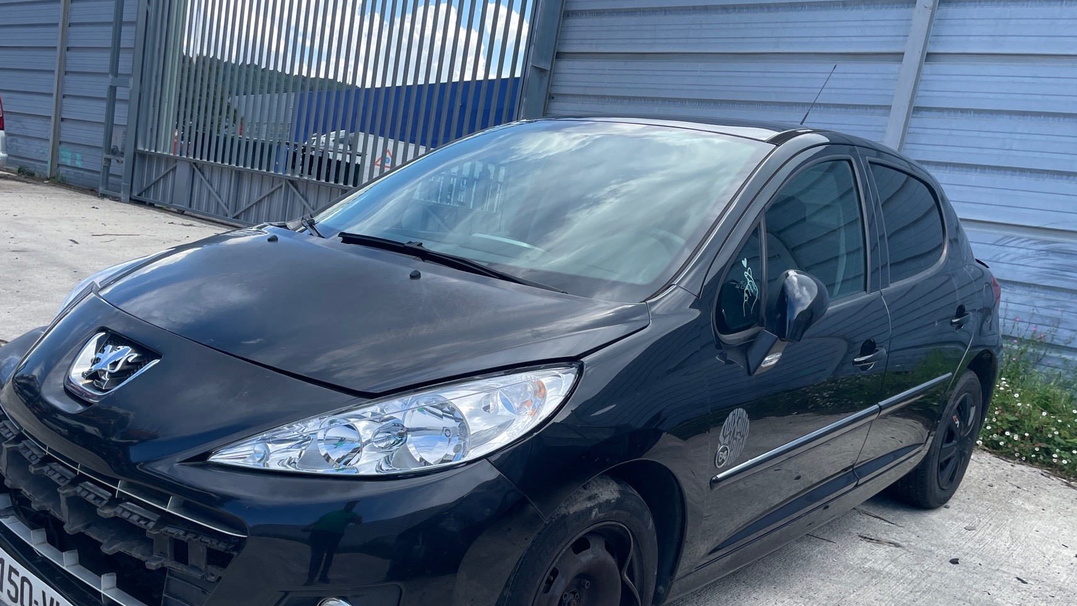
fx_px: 914
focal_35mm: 32
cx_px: 480
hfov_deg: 60.9
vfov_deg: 36.3
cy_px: 408
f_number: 1.6
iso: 32
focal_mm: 4.2
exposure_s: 1/1072
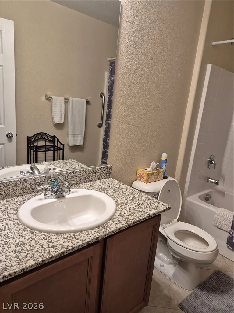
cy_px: 156
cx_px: 117
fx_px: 207
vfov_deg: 73.9
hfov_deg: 58.9
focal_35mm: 23
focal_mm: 5.4
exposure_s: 1/120
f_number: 1.8
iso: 200
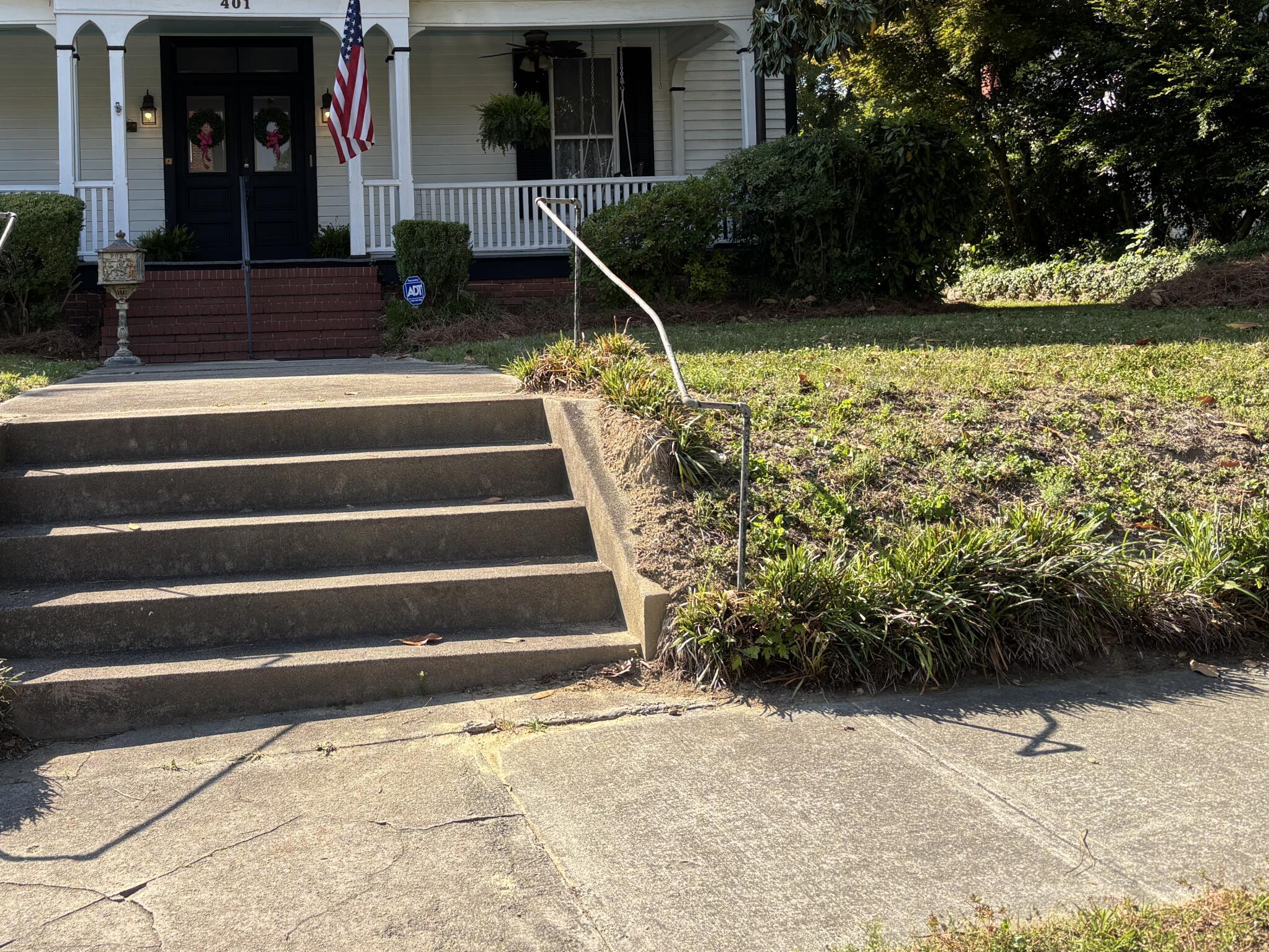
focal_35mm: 38
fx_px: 1393
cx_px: 389
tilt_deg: +0.6
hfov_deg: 47.9
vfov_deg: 37.1
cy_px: 274
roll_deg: +1.1
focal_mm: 5.96
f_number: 1.6
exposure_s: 1/775
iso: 50
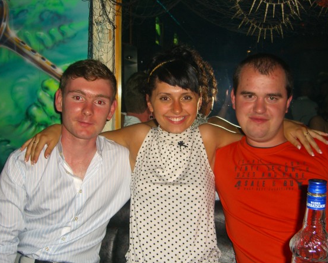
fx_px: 388
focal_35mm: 40
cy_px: 132
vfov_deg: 37.3
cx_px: 160
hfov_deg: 45.8
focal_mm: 7.9
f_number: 2.8
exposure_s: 1/60
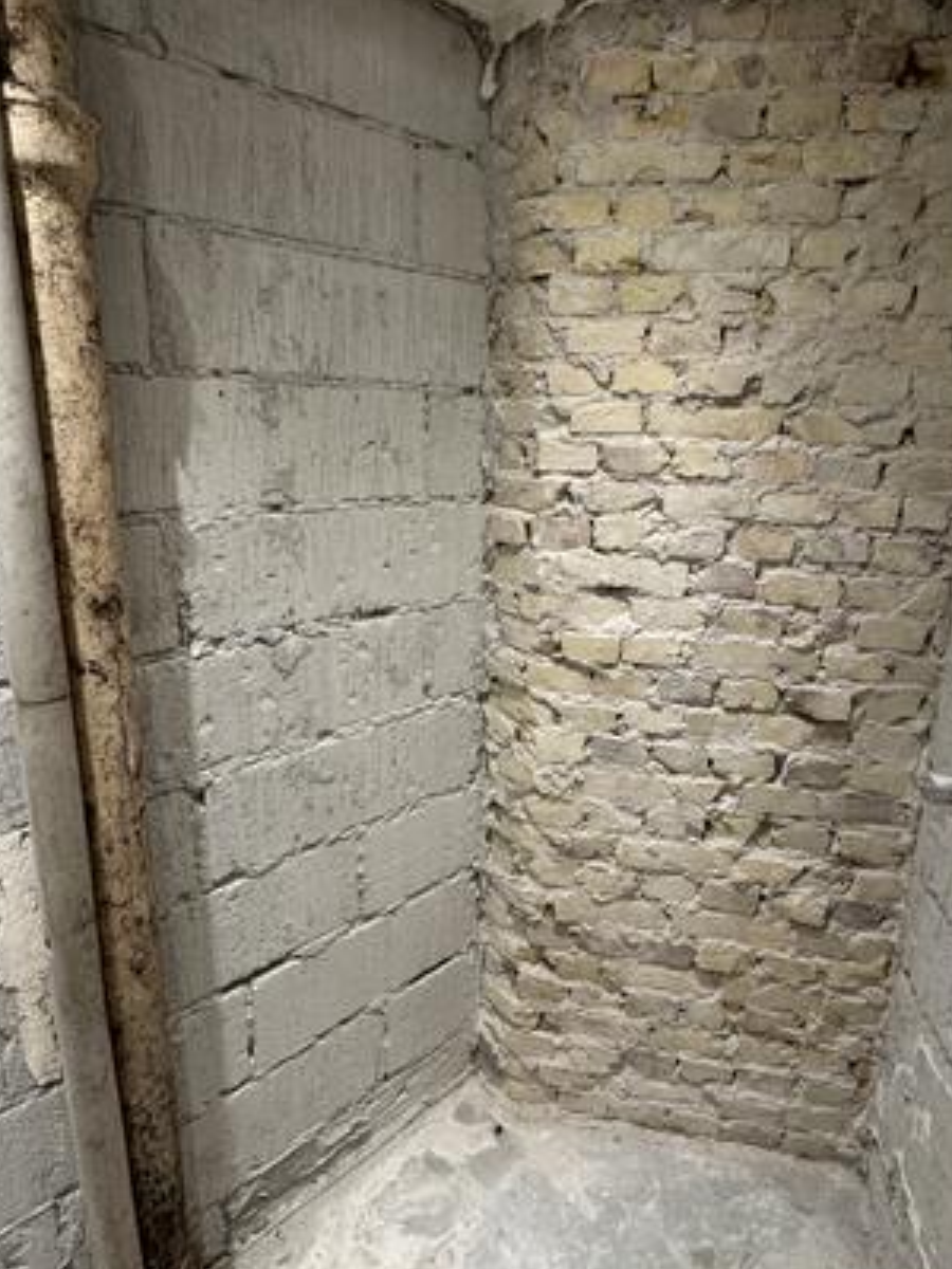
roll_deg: -1.1
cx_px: 489
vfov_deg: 78.8
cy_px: 581
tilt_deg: -11.7
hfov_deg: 63.4
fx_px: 770
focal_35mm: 21
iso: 200
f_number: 2.2
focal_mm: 2.22
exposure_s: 1/50
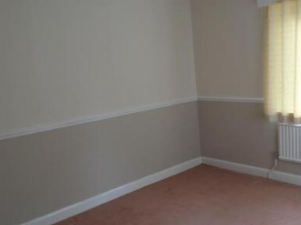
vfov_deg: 36.6
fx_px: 339
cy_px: 134
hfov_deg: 47.1
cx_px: 202
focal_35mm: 39
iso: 100
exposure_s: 1/30
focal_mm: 4.3
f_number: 3.4
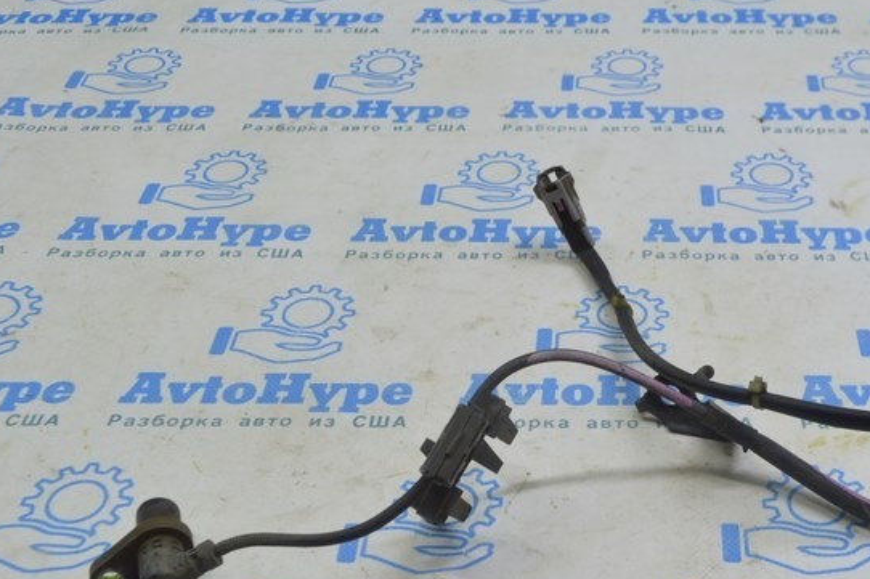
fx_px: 1232
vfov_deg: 26.4
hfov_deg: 38.1
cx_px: 626
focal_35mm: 51
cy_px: 373
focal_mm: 18
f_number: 5.6
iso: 400
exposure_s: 1/40
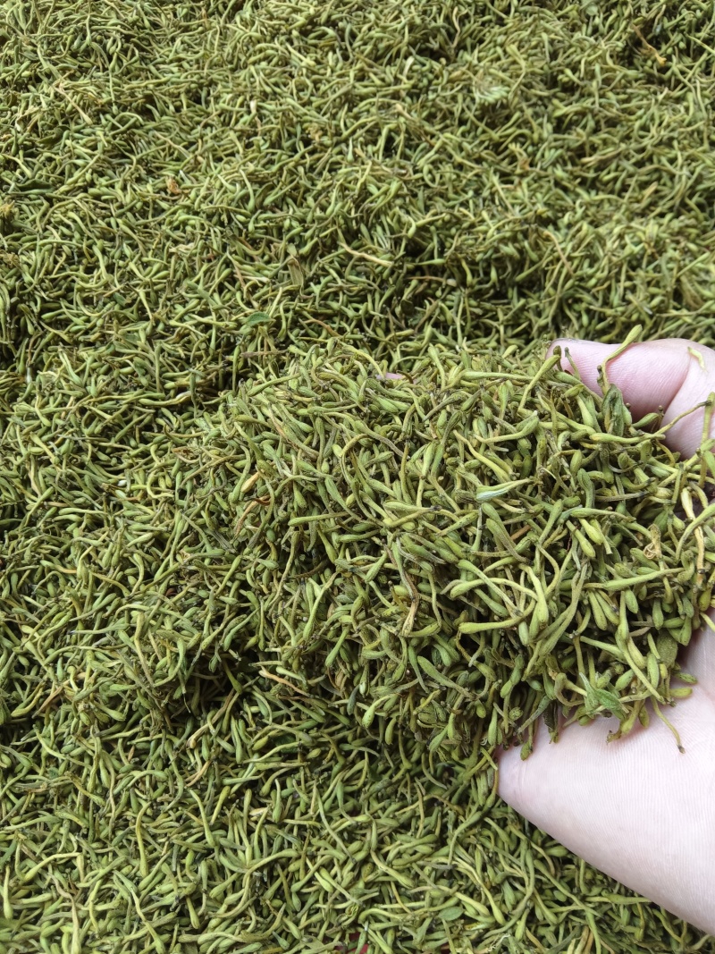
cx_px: 358
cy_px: 477
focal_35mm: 27
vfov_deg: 65.3
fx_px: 744
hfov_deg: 51.3
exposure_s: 1/100
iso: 125
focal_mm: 3.66
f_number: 2.2
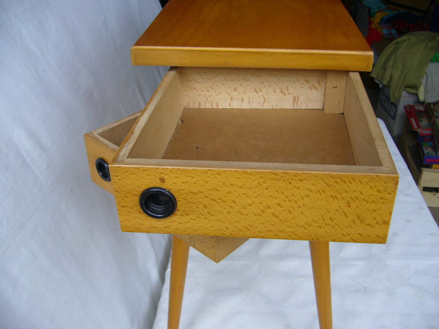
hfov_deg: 52.6
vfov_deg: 40.7
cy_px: 164
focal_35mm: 35
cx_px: 220
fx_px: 444
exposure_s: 1/40
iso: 80
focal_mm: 5.8
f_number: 2.8
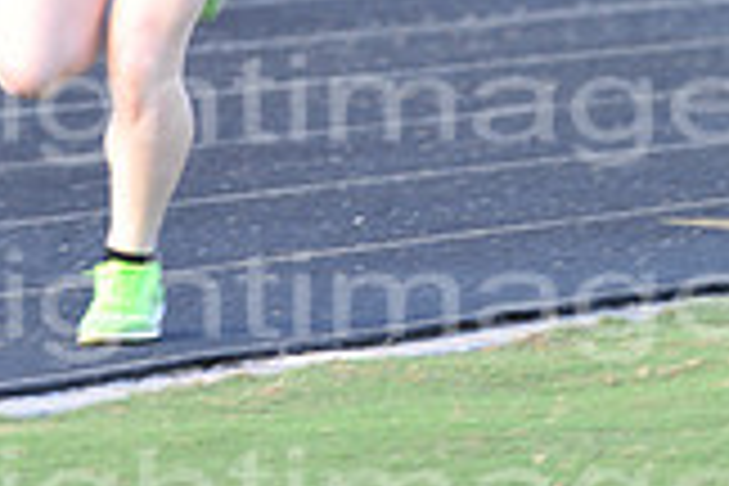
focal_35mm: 1074
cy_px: -184
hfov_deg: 1.9
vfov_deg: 1.3
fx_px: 21747
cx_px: 212
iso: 320
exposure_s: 1/200
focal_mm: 300
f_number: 4.5
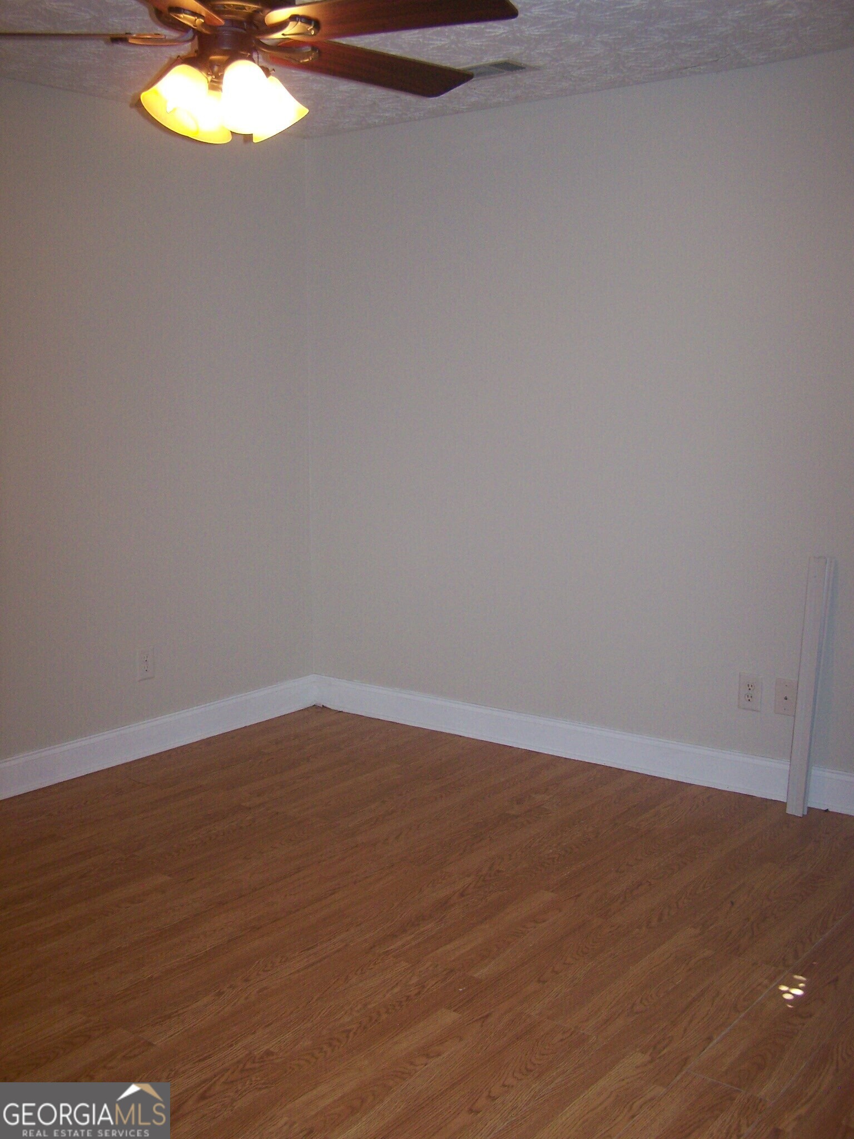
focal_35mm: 38
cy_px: 570
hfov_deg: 37.7
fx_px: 1250
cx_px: 427
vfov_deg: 49.0
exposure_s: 1/60
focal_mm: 6.3
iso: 160
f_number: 2.8
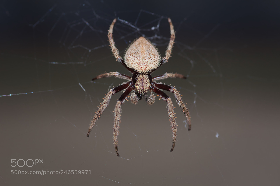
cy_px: 93
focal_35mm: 158
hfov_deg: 13.0
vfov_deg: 8.7
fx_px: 1224
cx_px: 140
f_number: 5.6
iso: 200
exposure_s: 1/200
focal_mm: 105
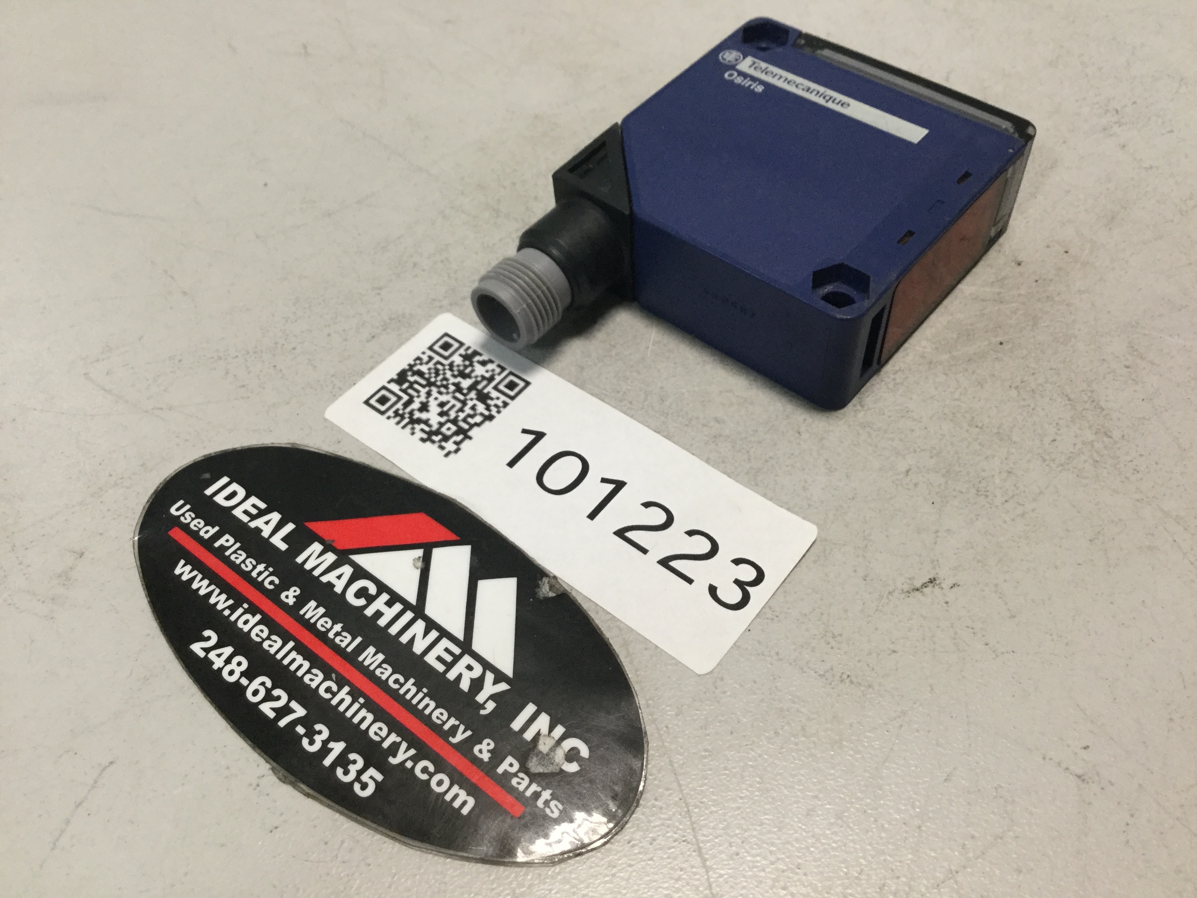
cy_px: 449
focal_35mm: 31
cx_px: 598
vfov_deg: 45.4
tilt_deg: -52.0
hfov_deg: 58.4
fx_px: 1072
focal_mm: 3.3
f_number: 2.4
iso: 40
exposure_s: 1/30
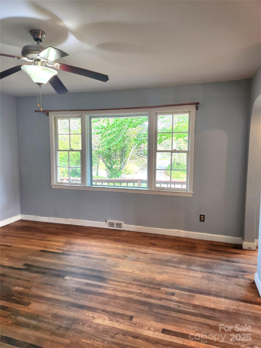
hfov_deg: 58.9
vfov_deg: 73.9
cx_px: 130
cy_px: 174
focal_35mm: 23
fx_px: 231
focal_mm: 5.4
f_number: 1.8
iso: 80
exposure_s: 1/120
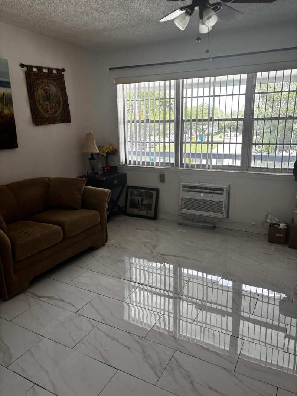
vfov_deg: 67.3
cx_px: 148
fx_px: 297
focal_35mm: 26
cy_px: 198
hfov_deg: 53.1
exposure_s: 1/120
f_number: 1.6
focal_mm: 5.96
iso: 80
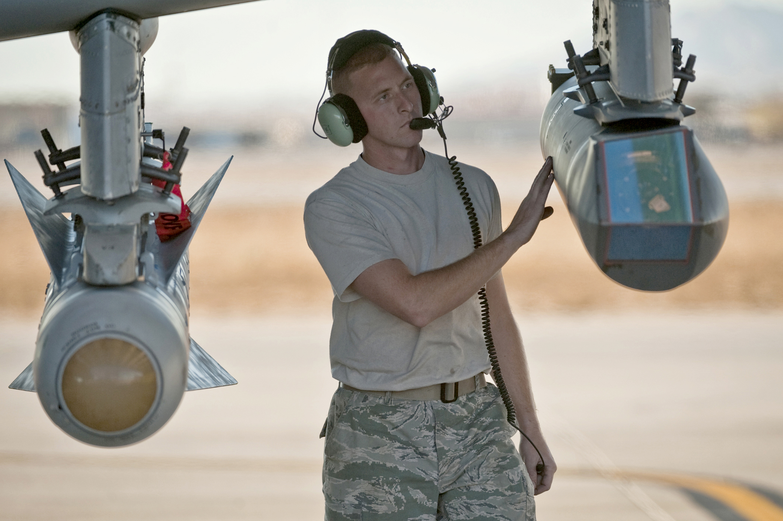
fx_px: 5651
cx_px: 392
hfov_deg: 7.9
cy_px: 260
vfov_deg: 5.3
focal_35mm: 260
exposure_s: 1/1000
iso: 400
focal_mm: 260
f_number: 4
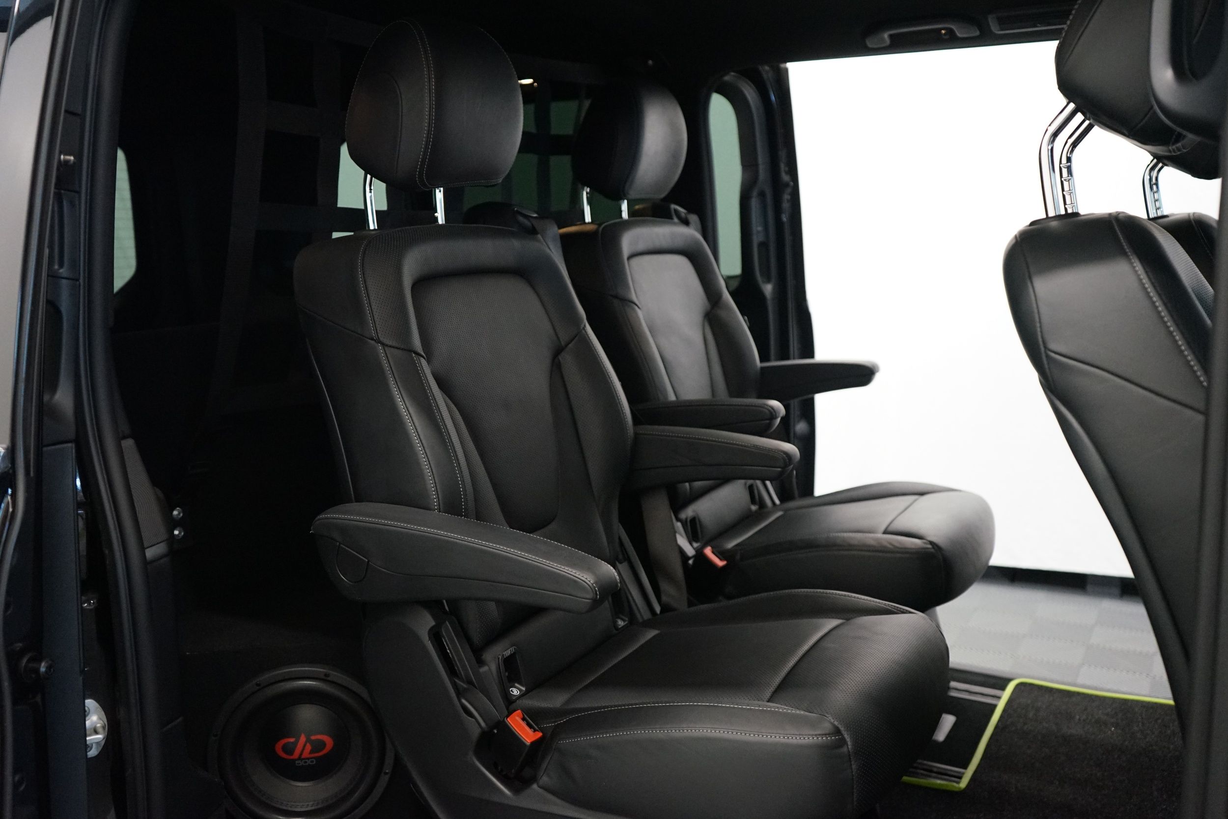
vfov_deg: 41.1
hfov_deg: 58.7
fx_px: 1092
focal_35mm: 32
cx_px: 614
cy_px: 410
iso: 4000
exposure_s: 1/160
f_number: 4
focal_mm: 32
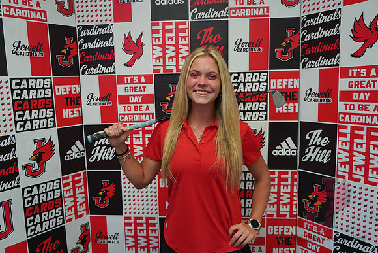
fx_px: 294
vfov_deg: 46.4
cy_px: 126
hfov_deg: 65.5
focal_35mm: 28
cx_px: 189
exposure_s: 1/160
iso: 800
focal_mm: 28
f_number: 4
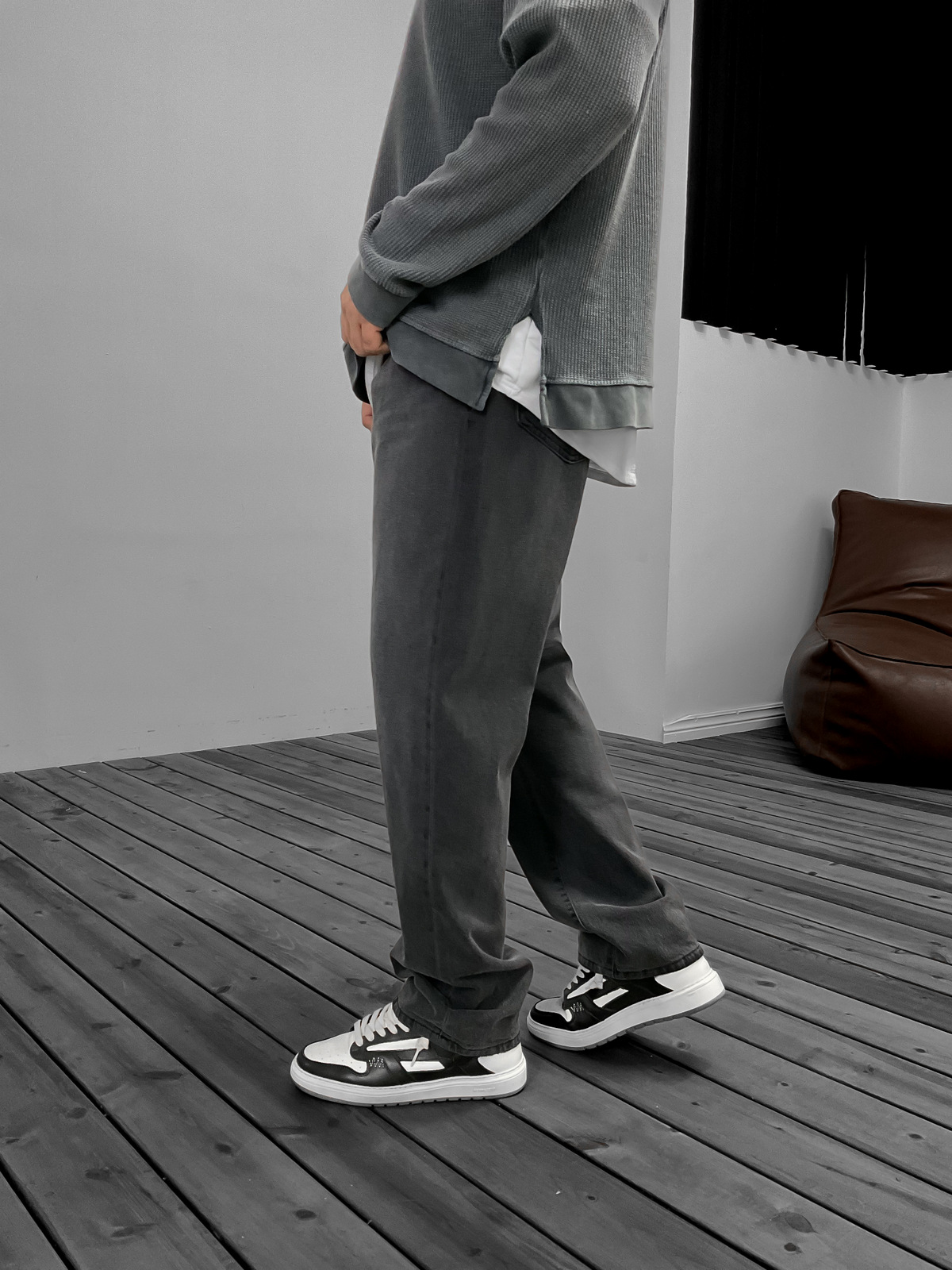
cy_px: 635
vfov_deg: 61.7
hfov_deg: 48.2
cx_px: 476
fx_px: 1063
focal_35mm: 29
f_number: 1.8
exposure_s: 1/60
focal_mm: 3
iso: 125
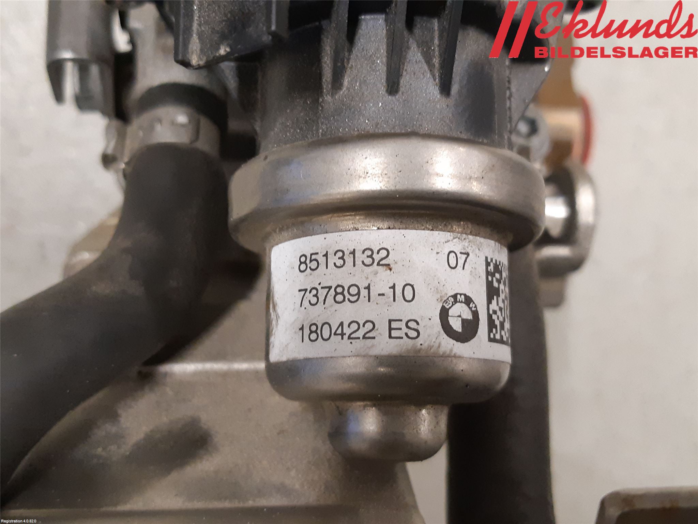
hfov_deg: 67.3
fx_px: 524
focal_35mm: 26
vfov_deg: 53.1
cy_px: 262
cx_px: 349
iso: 250
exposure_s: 1/50
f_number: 1.7
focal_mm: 3.93
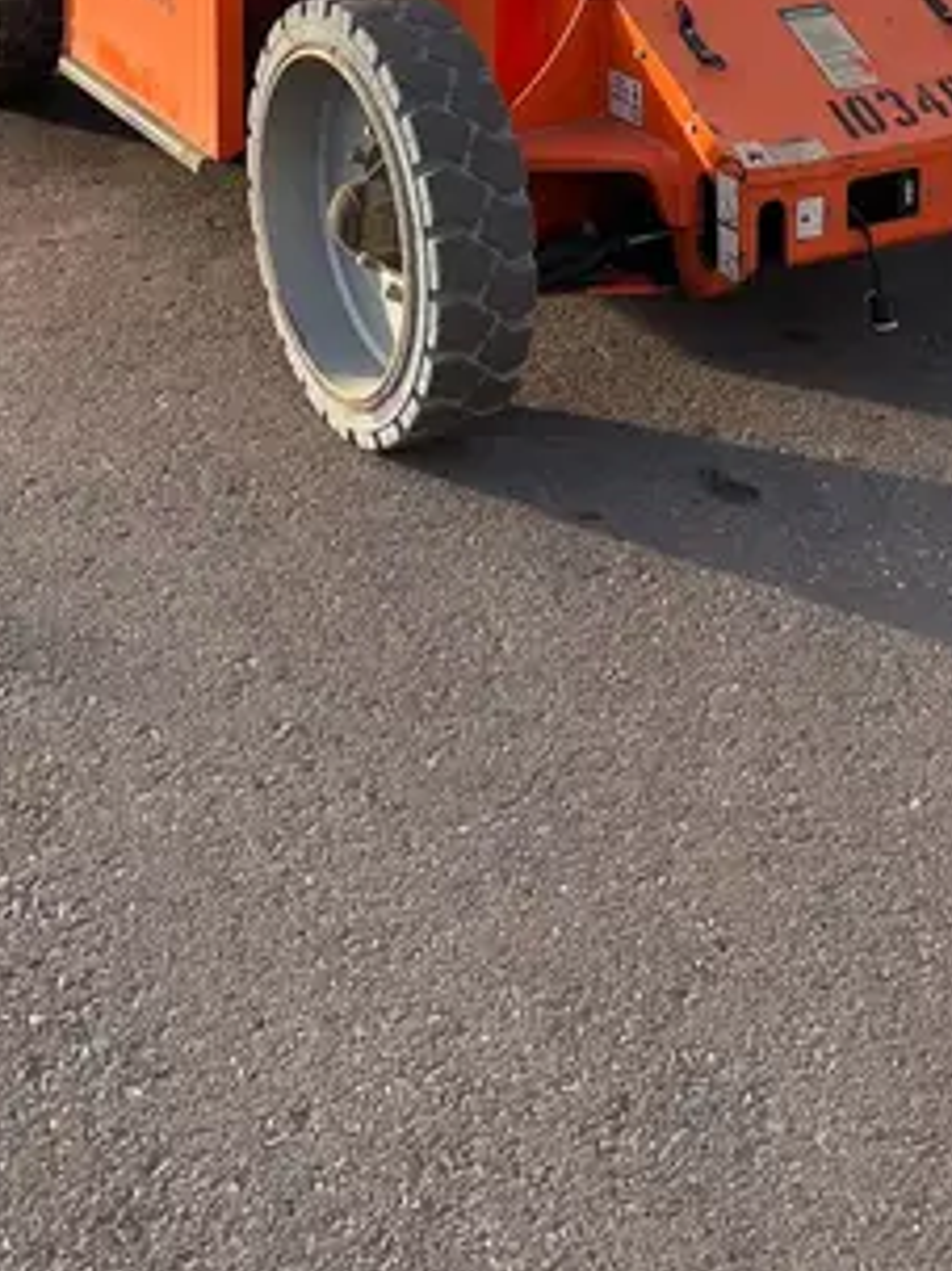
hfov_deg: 23.3
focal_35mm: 63
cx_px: 457
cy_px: -224
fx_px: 2312
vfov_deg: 27.3
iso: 50
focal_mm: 5.1
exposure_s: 1/1325
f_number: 1.6
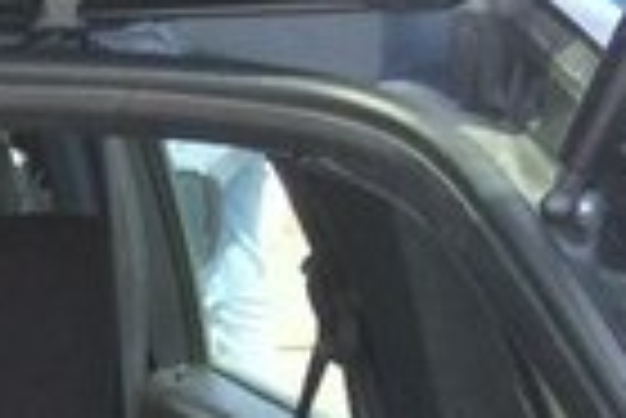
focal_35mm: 143
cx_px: -775
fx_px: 2489
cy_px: 1041
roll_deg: -0.3
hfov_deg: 12.1
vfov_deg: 8.7
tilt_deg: -27.7
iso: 32
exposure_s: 1/214
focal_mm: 4.15
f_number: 2.2
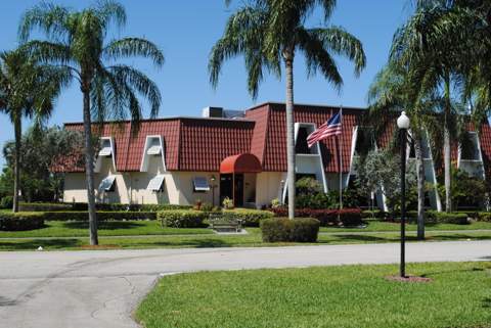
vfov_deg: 28.1
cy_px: 164
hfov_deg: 41.1
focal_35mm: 48
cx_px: 246
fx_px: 655
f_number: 8
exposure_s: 1/250
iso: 100
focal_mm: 32
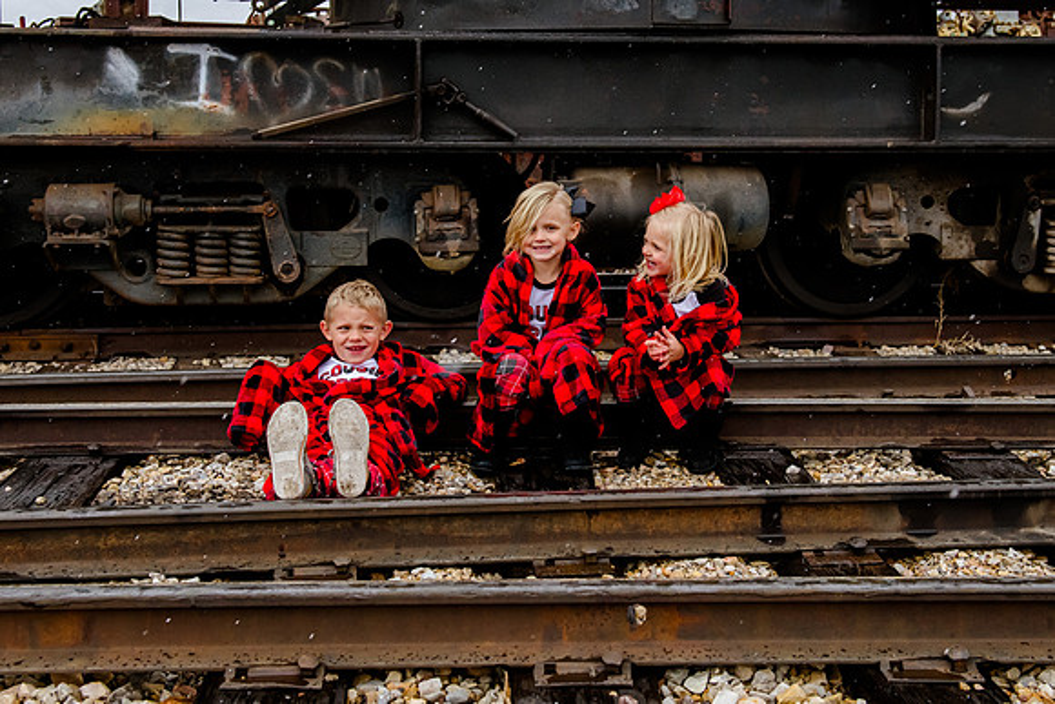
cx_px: 541
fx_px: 1560
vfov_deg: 25.3
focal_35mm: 53
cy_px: 229
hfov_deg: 37.4
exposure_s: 1/400
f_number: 7.1
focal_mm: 38
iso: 800
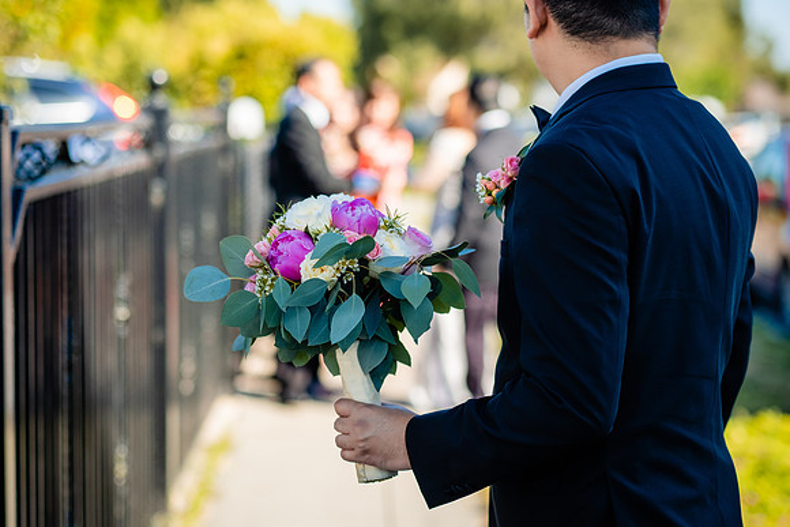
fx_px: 2013
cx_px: 391
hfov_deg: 22.2
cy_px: 251
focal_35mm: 92
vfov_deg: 14.9
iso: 250
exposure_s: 1/2500
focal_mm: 56
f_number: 2
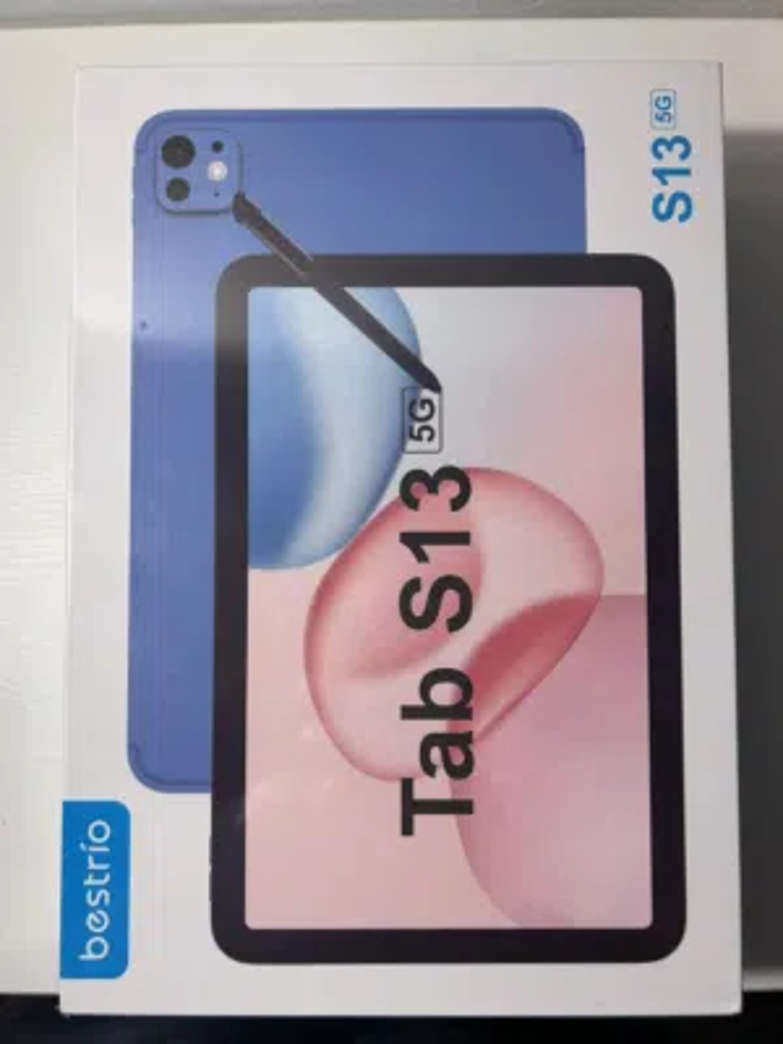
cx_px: 392
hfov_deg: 53.1
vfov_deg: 67.3
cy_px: 522
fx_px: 784
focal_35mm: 26
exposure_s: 1/100
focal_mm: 5.7
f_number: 1.5
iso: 64
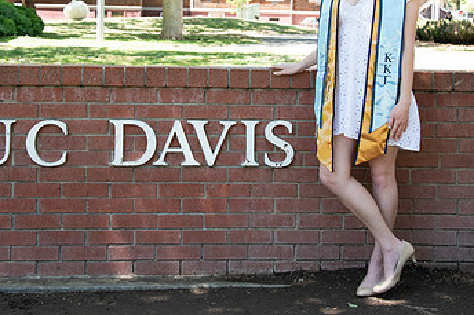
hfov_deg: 25.1
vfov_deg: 16.7
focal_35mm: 81
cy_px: 56
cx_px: 251
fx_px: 1066
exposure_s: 1/400
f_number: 5.6
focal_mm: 48
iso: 640
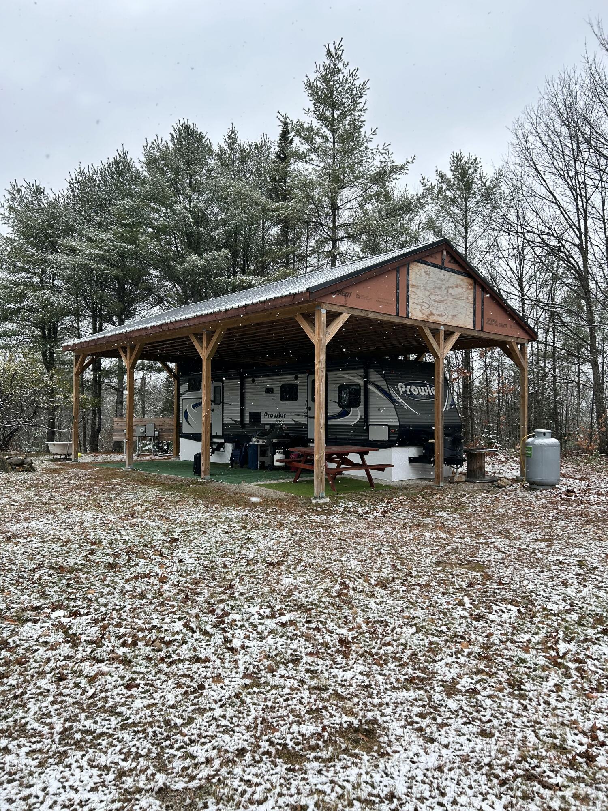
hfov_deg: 53.1
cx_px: 304
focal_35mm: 26
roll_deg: +1.2
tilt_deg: +3.4
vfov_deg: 67.3
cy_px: 406
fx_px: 609
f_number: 1.5
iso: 50
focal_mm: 5.7
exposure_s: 1/639
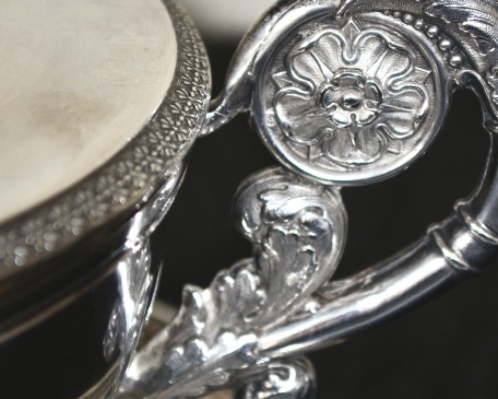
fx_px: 2996
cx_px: 279
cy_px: 131
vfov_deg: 7.6
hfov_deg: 9.5
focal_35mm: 203
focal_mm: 55
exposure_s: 1/30
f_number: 5.6
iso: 200
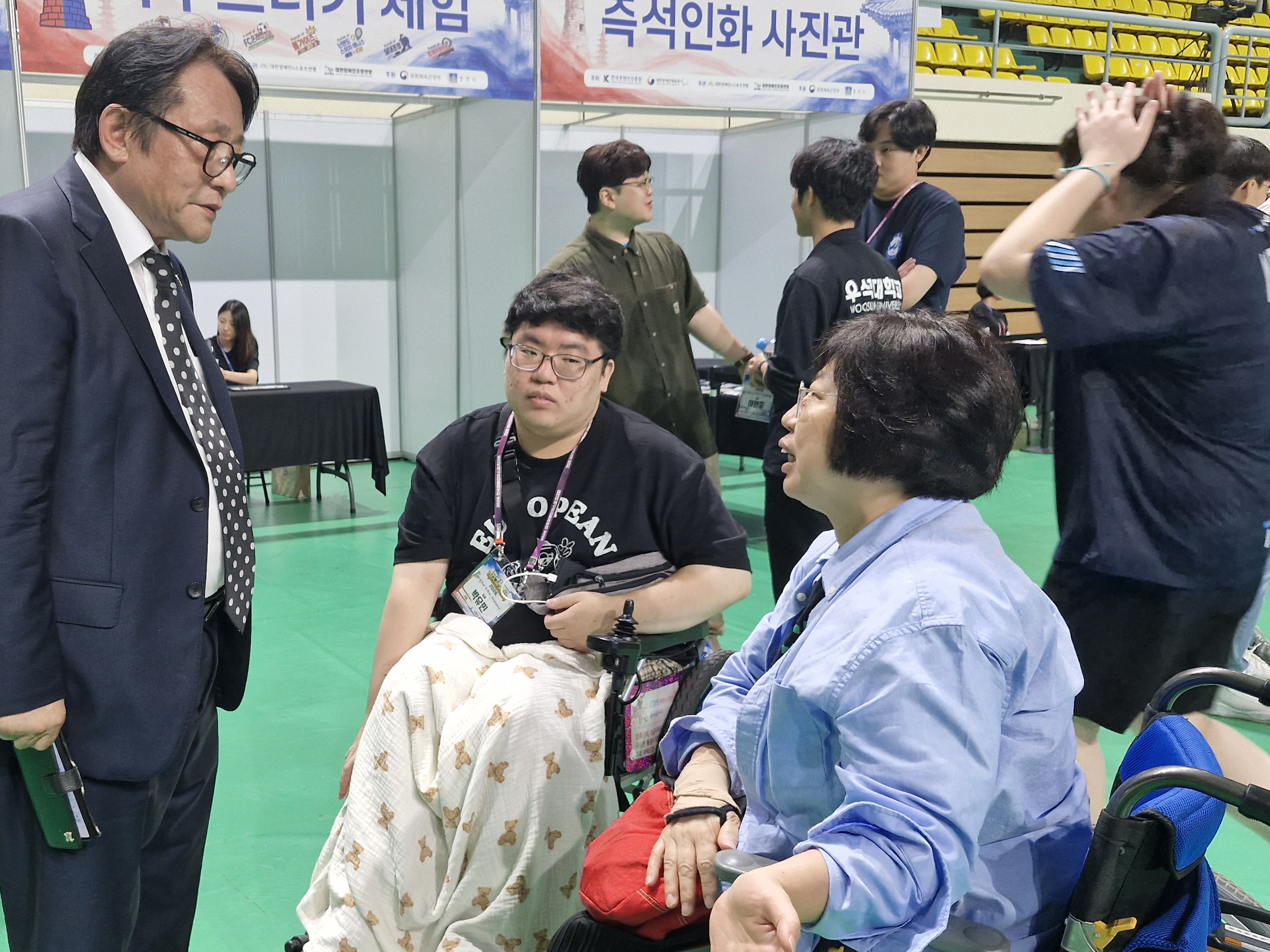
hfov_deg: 54.1
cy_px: 504
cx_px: 413
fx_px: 1211
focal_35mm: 33
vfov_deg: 42.9
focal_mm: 5.54
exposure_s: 1/120
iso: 250
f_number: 1.8
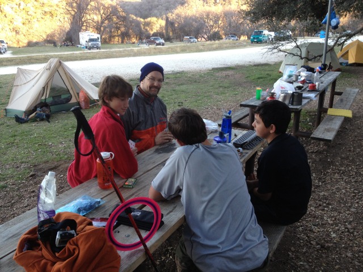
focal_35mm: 35
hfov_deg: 52.6
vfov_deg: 40.7
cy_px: 136
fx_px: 367
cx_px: 182
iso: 64
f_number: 2.4
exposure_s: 1/60
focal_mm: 4.28
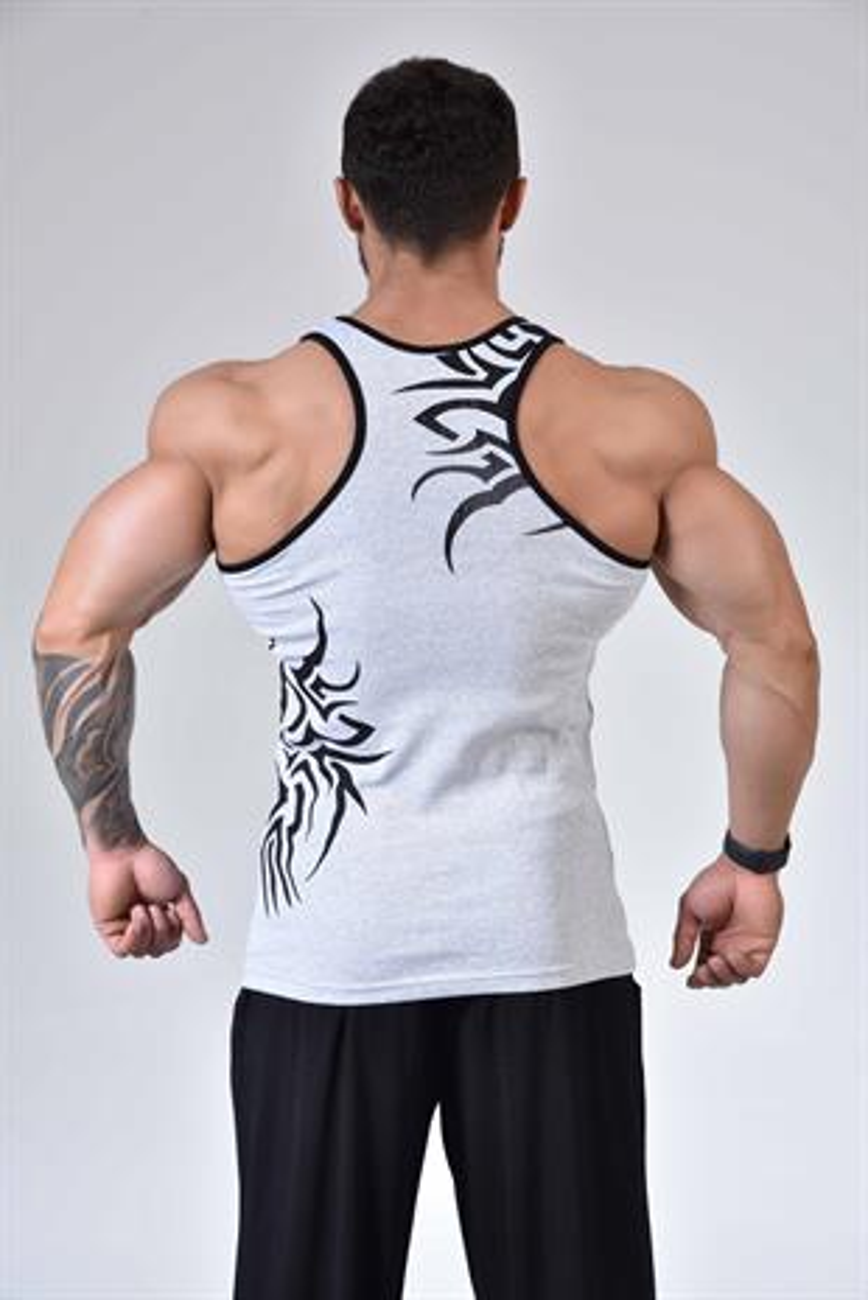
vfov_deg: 22.1
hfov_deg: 14.9
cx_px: 434
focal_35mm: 92
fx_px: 3322
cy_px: 650
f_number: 11
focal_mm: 92
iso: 200
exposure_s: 1/100
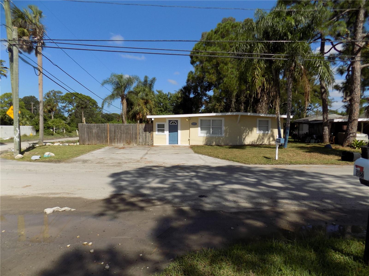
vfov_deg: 58.9
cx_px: 184
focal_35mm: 23
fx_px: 245
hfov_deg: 73.9
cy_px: 138
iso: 80
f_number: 9.9
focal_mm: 4
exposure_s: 1/160
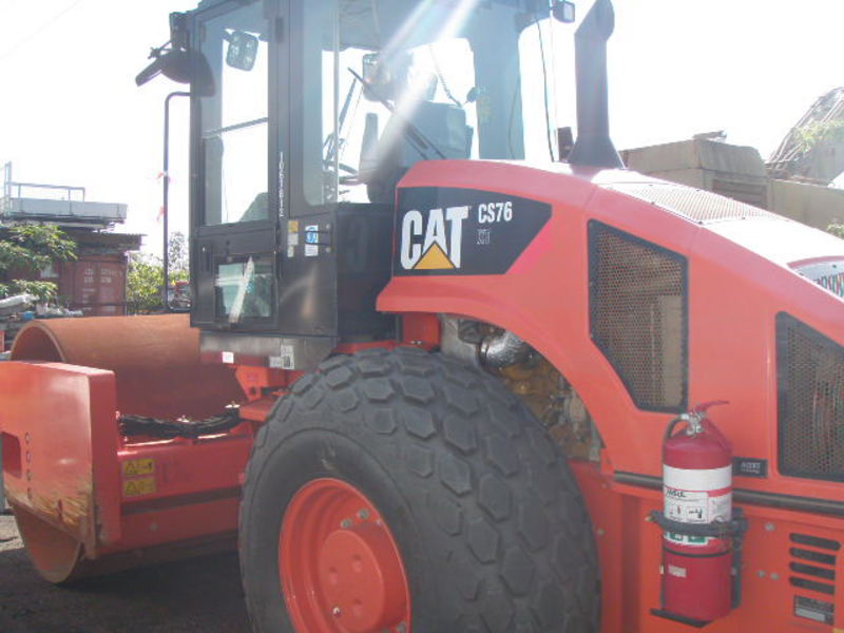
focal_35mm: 38
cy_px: 316
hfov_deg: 49.0
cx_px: 422
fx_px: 927
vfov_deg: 37.7
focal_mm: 6.7
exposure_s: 1/640
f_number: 3.5
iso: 80
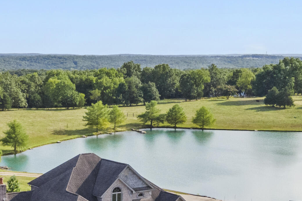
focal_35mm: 72
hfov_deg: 27.8
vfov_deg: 18.2
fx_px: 604
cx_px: 89
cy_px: 225
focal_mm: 4.5
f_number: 2.8
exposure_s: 1/1250
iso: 200
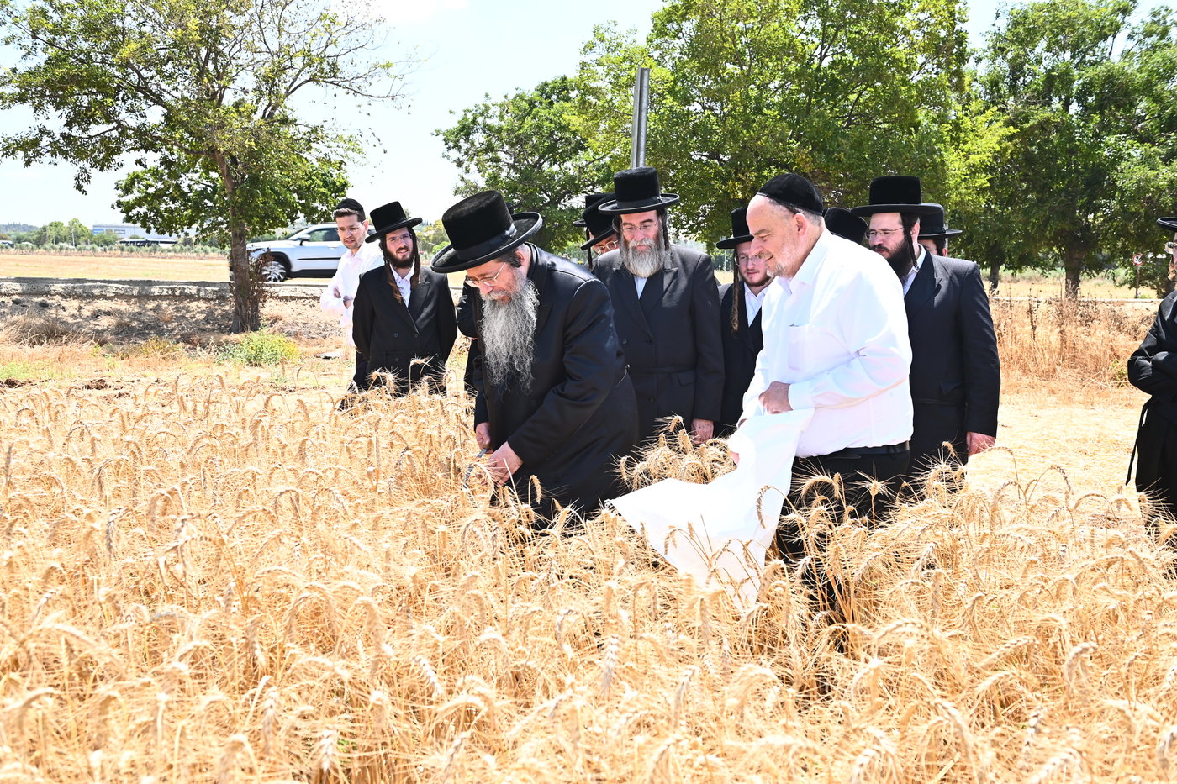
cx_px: 588
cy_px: 392
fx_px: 1046
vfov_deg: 41.1
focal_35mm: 32
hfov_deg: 58.7
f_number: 6.3
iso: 160
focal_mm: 32
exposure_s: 1/200
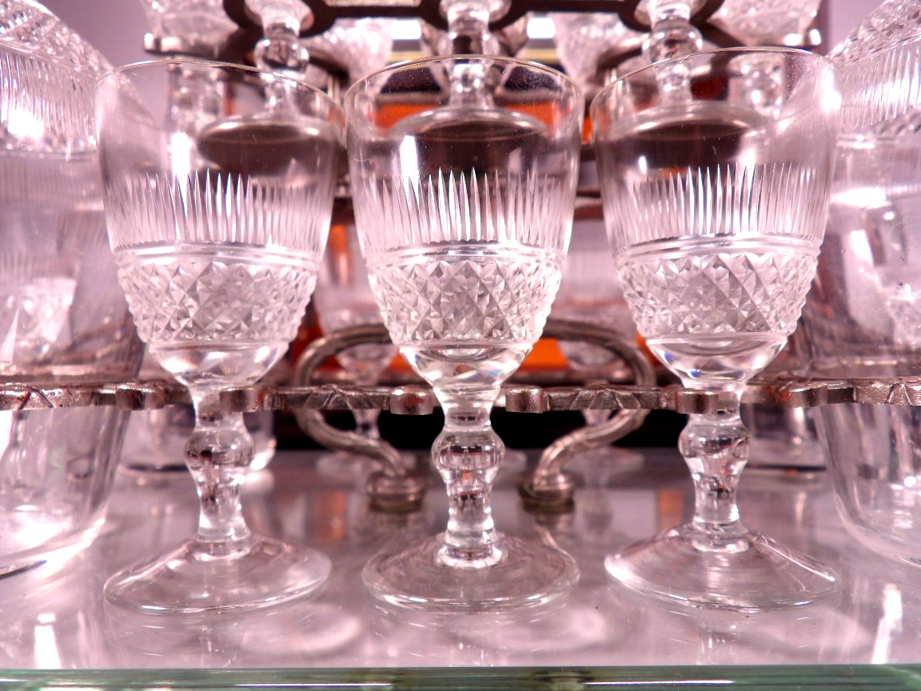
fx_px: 665
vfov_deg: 54.9
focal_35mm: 25
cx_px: 476
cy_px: 337
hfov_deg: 69.4
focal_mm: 4.3
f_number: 2.8
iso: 143
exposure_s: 1/33
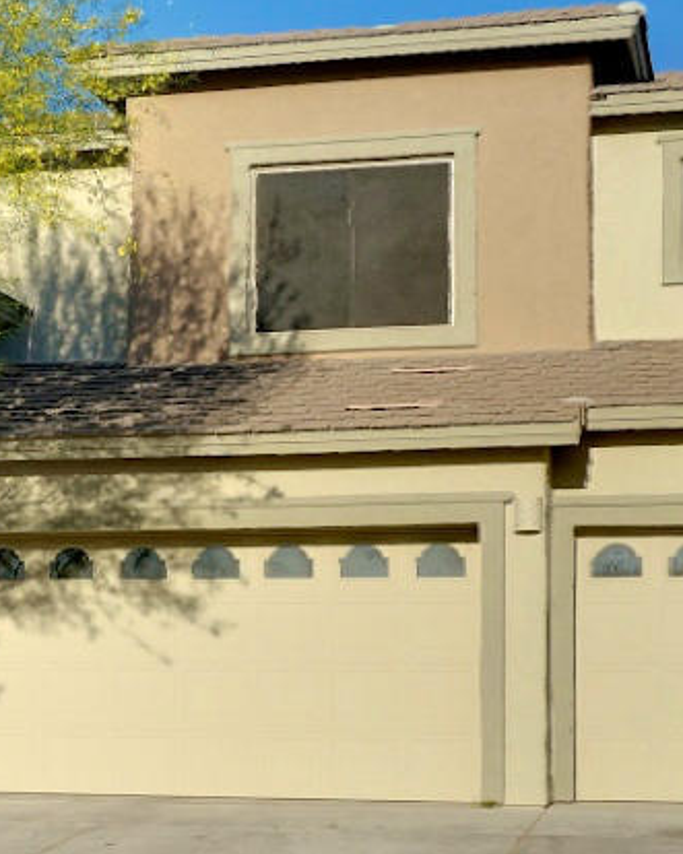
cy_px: 567
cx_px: 157
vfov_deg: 25.9
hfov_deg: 20.7
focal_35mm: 73
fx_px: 1849
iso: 400
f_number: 16
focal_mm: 21
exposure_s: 1/250
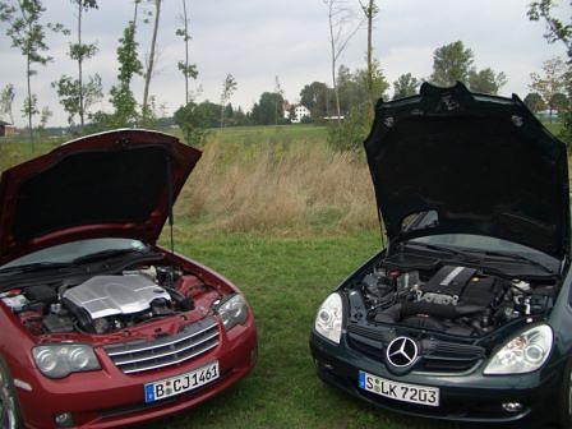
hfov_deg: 52.6
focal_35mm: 35
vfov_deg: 40.7
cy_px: 214
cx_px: 286
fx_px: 578
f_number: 2.6
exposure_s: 1/320
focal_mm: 5.8
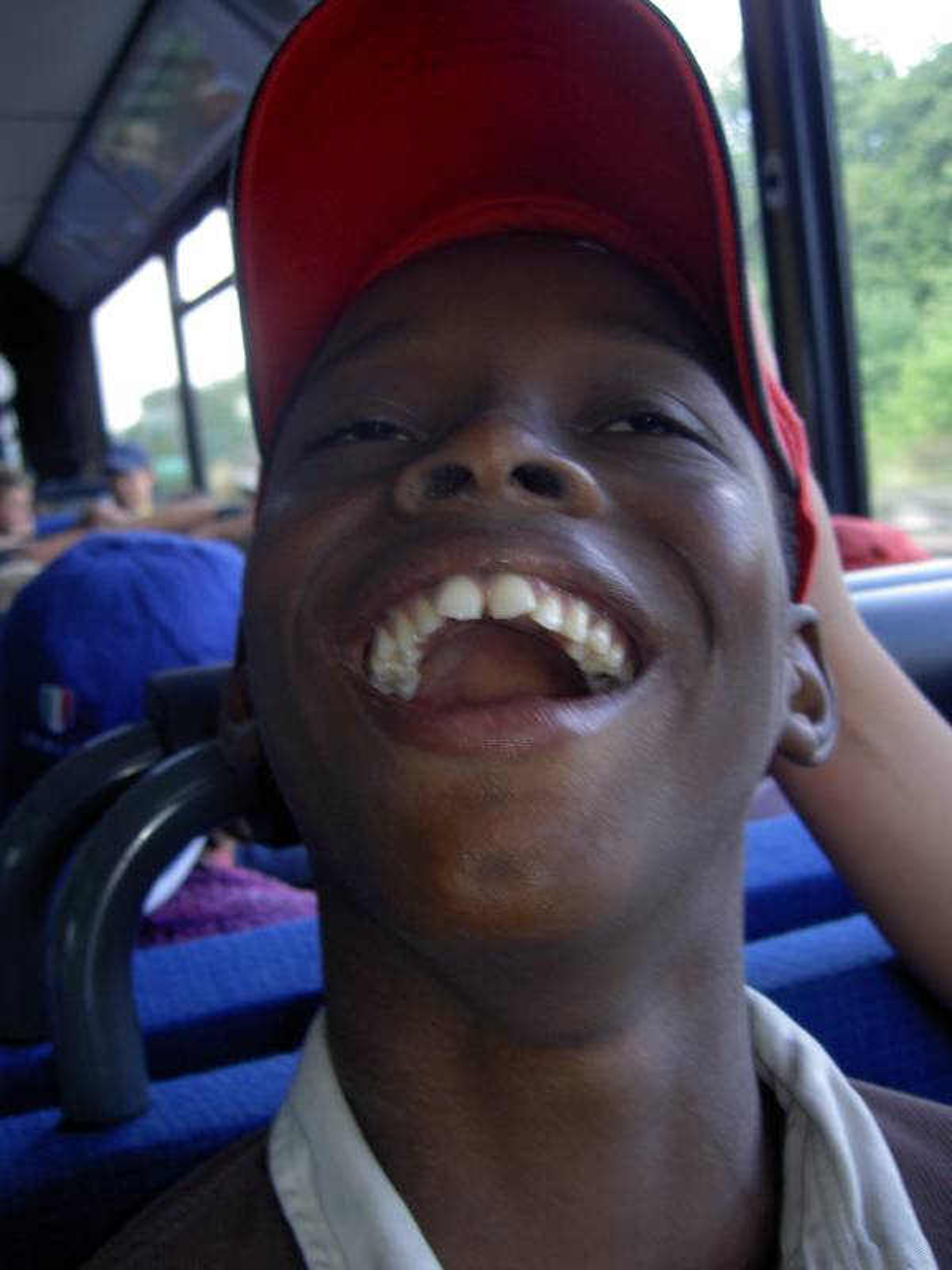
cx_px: 476
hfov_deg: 36.8
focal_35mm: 39
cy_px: 635
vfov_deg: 47.9
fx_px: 1430
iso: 100
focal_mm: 8
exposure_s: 1/60
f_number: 2.8
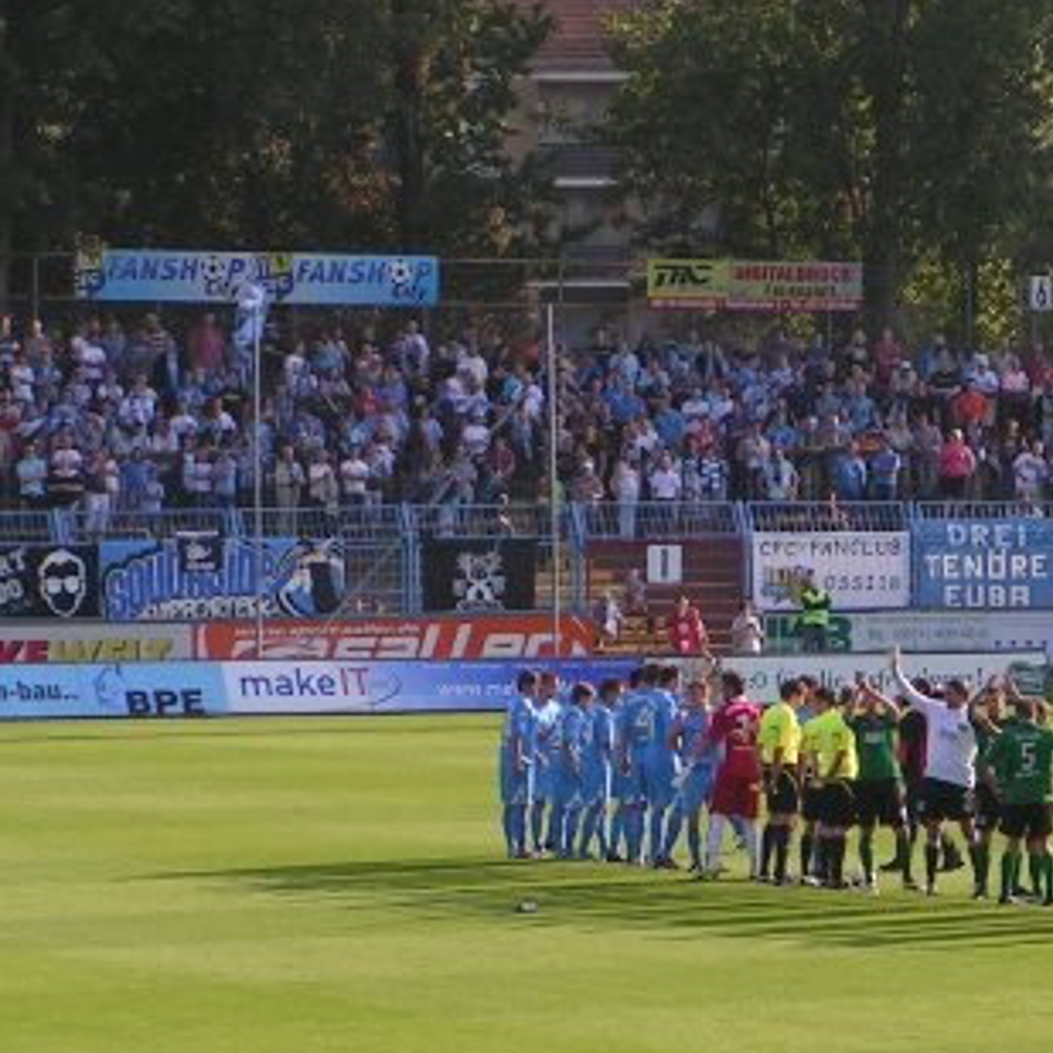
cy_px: 354
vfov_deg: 7.1
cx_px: 1084
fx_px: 8501
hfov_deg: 7.1
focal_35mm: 247
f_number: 5
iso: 50
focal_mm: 16.6
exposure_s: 1/320
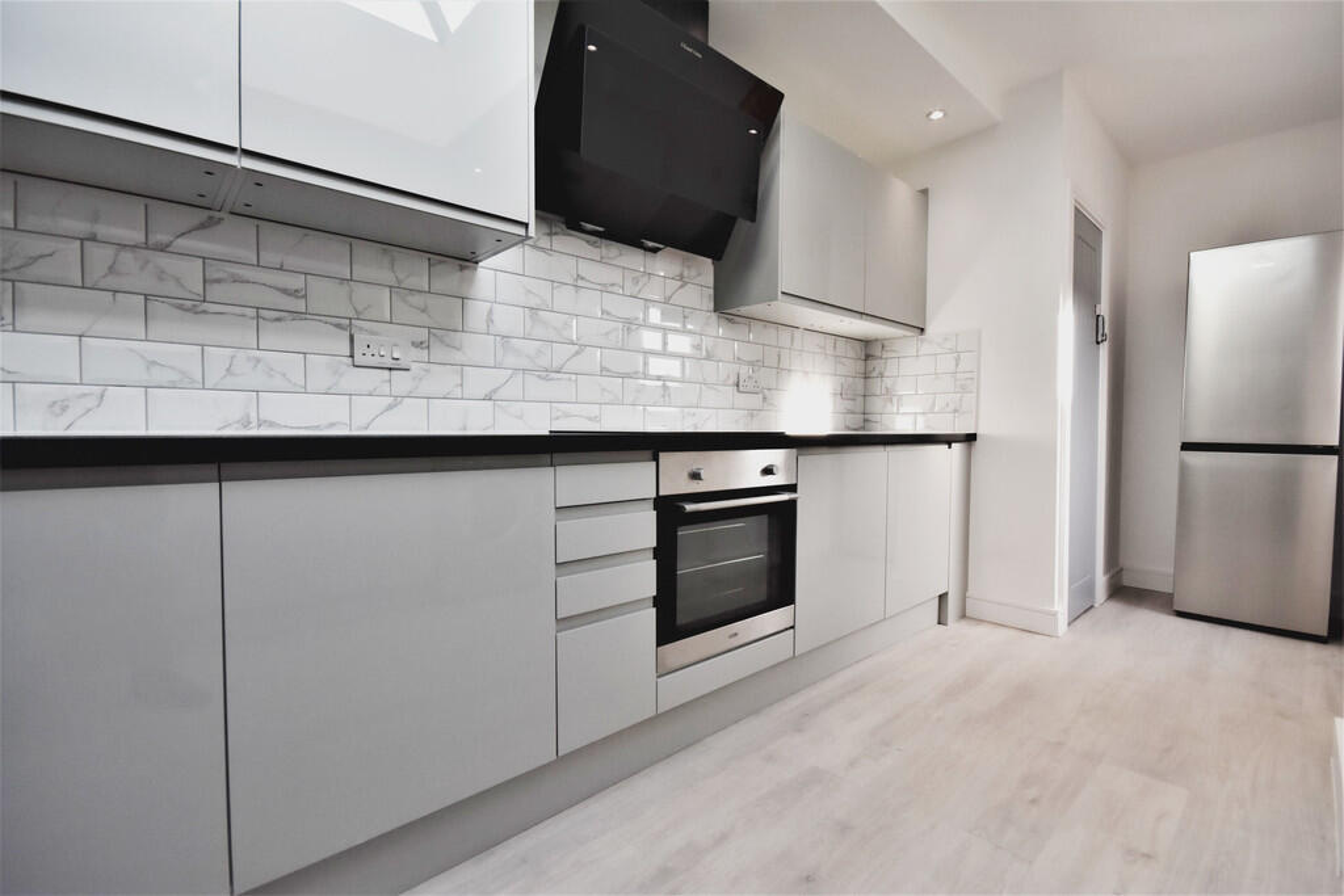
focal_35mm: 15
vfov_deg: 77.3
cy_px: 448
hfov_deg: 100.4
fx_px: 560
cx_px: 672
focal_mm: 10
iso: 800
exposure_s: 1/320
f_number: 8
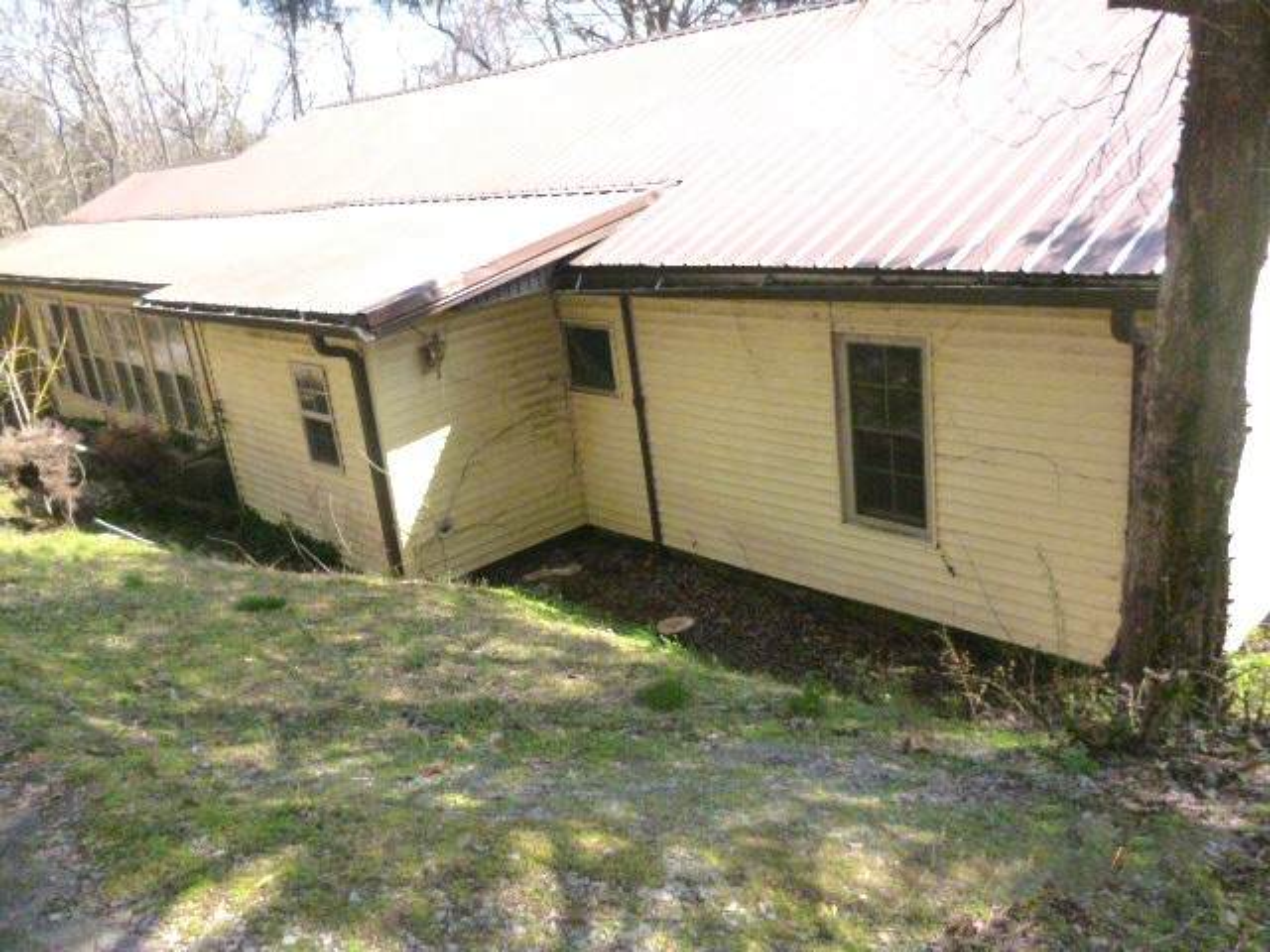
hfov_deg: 63.4
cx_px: 635
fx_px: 1027
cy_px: 476
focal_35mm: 28
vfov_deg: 49.7
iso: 800
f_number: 9
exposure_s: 1/200
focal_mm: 5
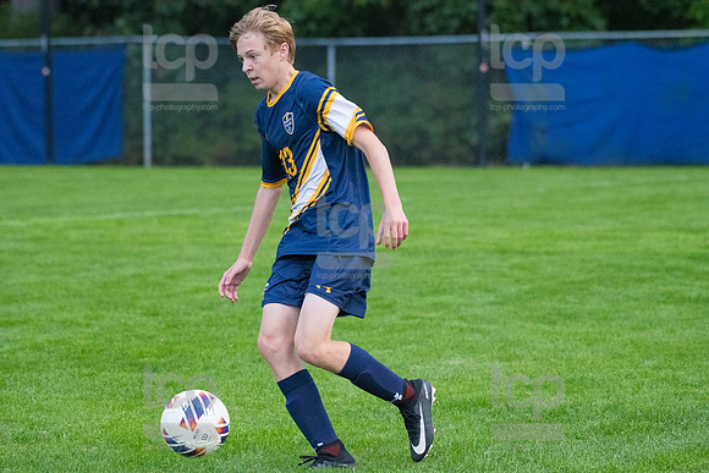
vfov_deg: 6.9
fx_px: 3940
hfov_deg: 10.3
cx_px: 354
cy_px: 236
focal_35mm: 200
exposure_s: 1/2000
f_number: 5.6
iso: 6400
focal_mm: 200
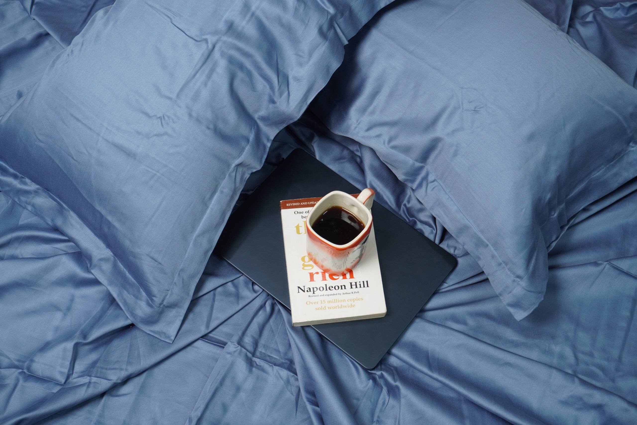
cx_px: 318
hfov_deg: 43.6
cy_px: 212
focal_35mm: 45
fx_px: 796
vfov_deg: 29.9
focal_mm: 30
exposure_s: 1/50
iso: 320
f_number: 5.6
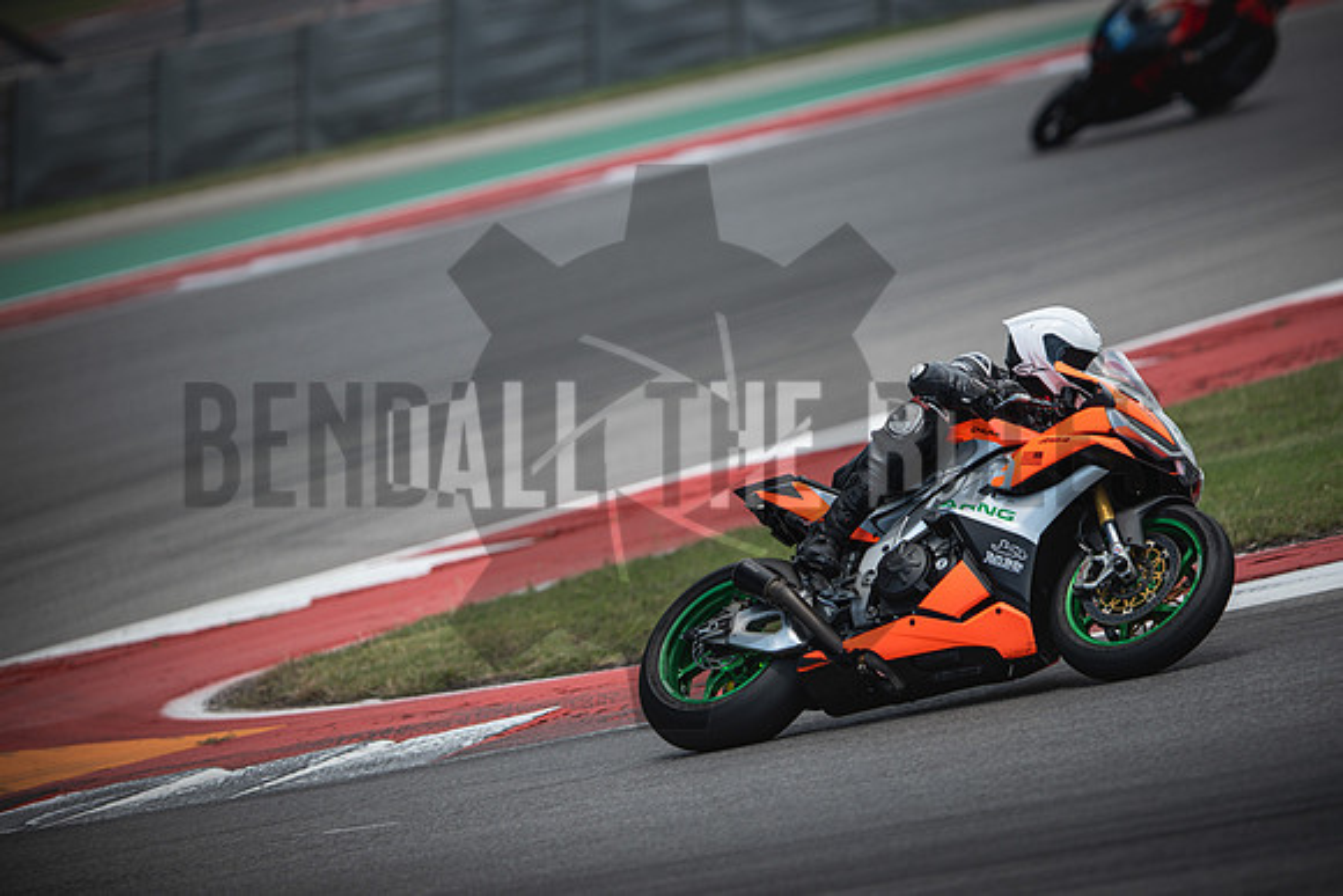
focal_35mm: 300
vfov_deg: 4.6
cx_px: 672
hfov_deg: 6.9
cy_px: 448
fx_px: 11194
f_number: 2
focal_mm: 200
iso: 160
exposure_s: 1/2000
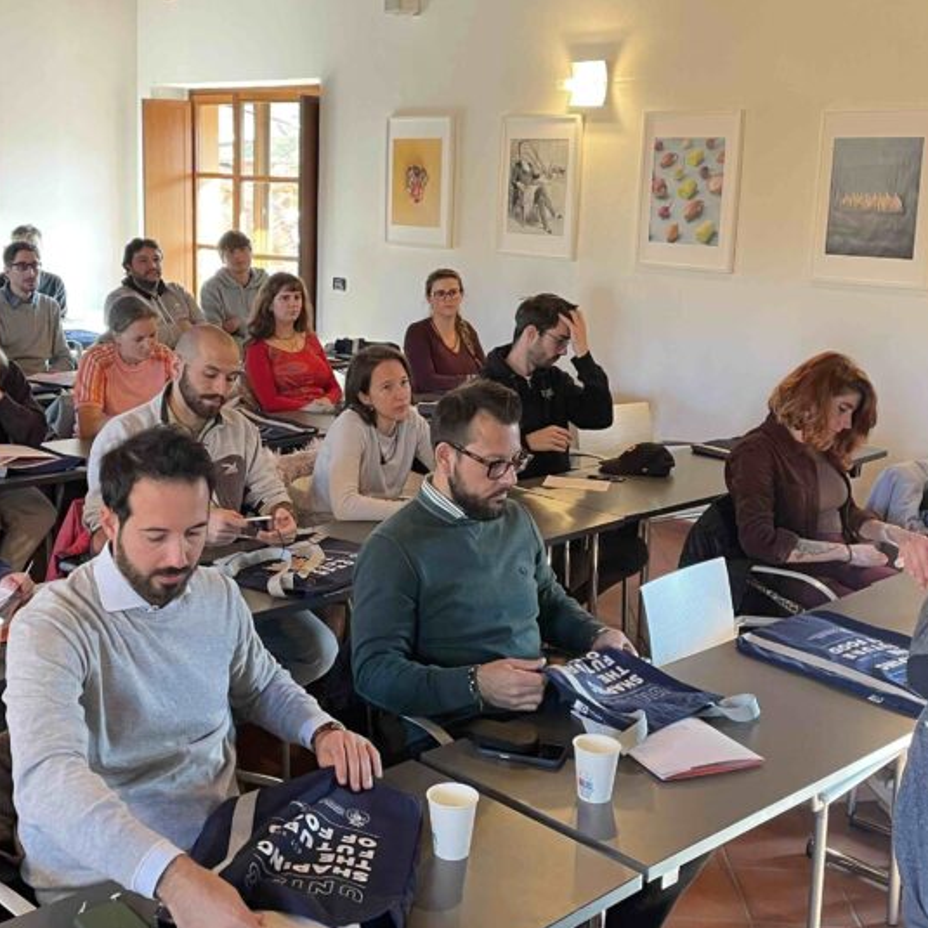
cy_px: 415
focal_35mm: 44
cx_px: 371
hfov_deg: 38.2
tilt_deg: -10.7
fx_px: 1335
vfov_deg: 38.3
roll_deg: -0.6
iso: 125
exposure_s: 1/50
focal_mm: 4.2
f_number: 1.6
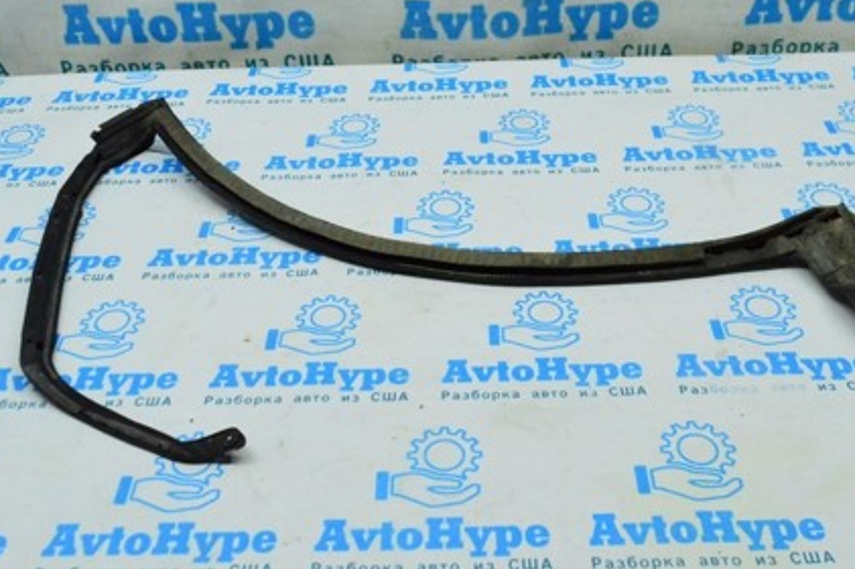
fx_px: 973
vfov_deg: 32.5
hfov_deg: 47.4
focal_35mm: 41
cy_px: 235
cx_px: 431
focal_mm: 18
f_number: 6.3
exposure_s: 1/640
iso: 6400
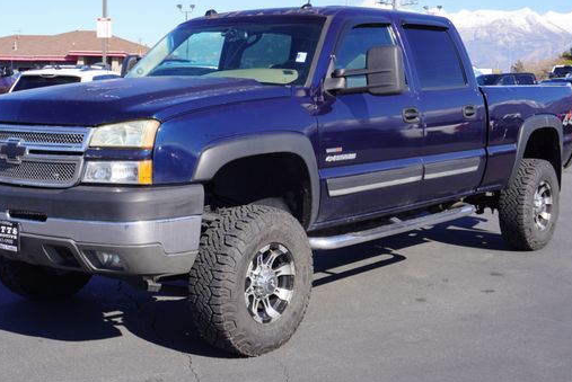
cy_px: 184
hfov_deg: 37.4
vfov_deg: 25.6
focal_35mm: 53
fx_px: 843
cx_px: 246
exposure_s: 1/160
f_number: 8
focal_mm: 28
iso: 100
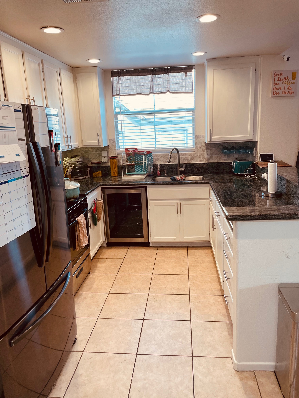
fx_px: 299
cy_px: 199
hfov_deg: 53.1
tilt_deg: -11.5
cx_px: 150
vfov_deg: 67.3
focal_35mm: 26
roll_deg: +2.8
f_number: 1.6
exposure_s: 1/120
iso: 80
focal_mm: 4.2
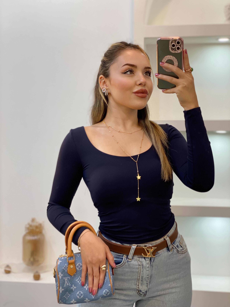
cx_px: 115
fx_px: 461
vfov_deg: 36.8
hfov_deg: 28.0
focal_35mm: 52
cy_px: 154
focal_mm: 6
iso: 100
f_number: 2
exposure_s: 1/100
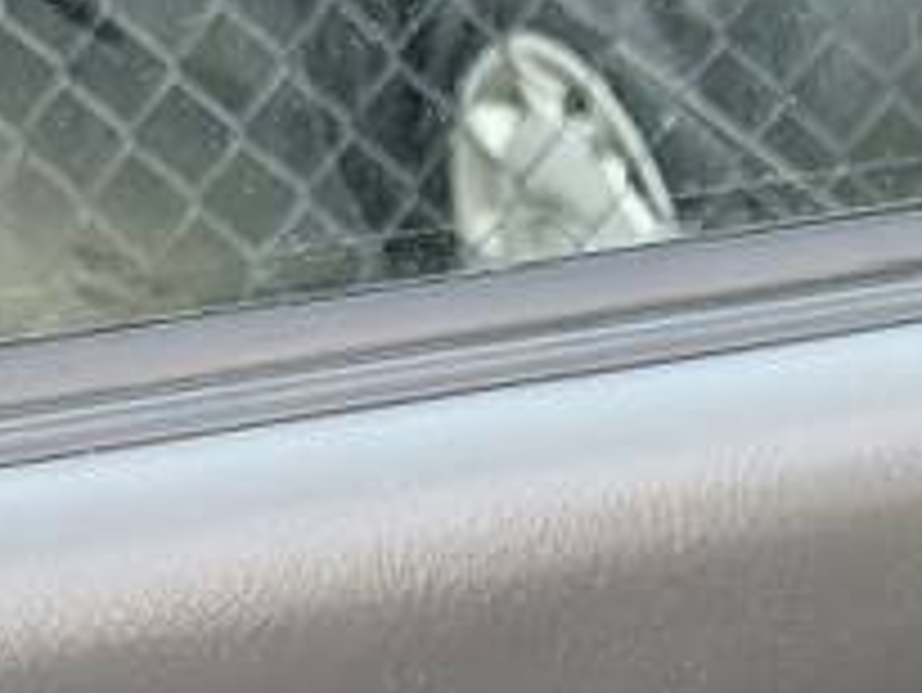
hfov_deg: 12.7
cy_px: 1670
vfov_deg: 8.9
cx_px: 1210
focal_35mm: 150
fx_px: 3998
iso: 200
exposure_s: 1/100
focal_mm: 6.76
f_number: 1.78
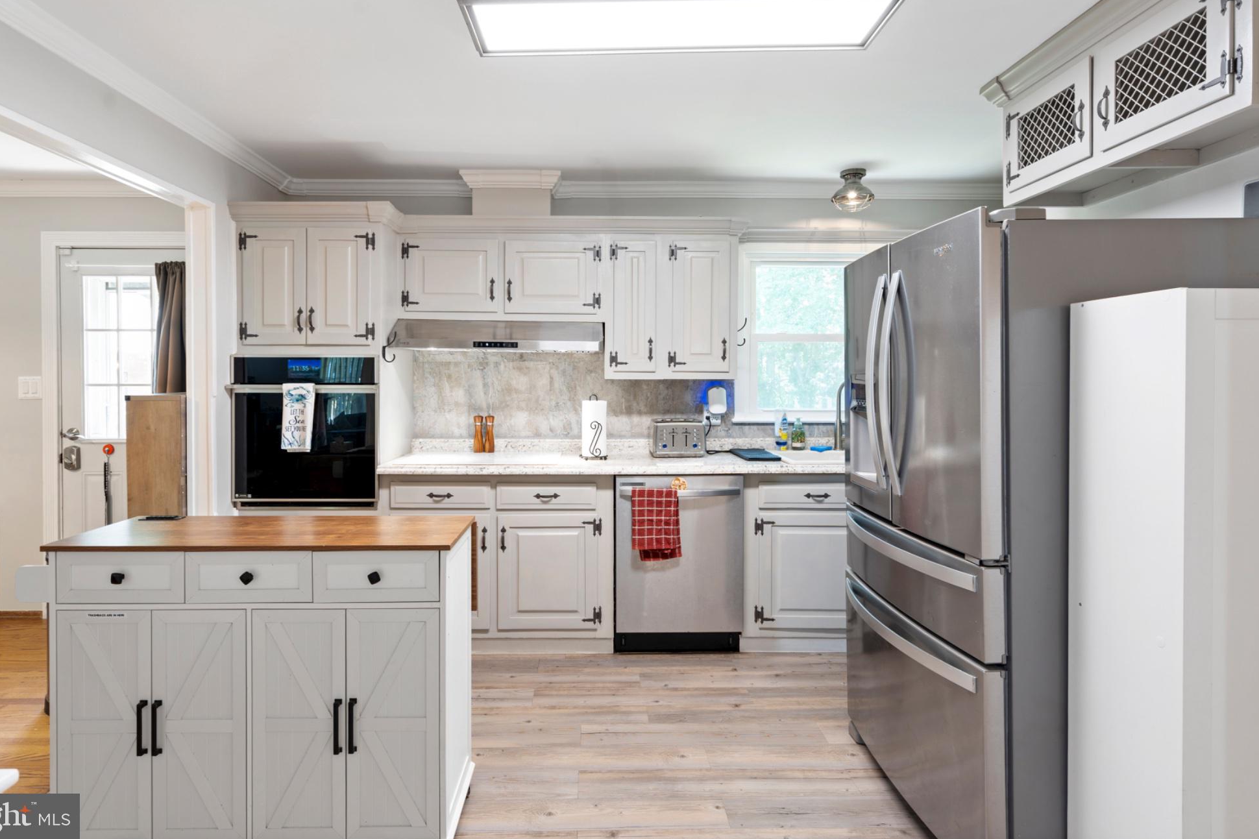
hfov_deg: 86.9
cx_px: 600
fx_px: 664
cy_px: 398
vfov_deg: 64.5
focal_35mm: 19
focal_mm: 18
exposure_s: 2
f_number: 7.1
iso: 200
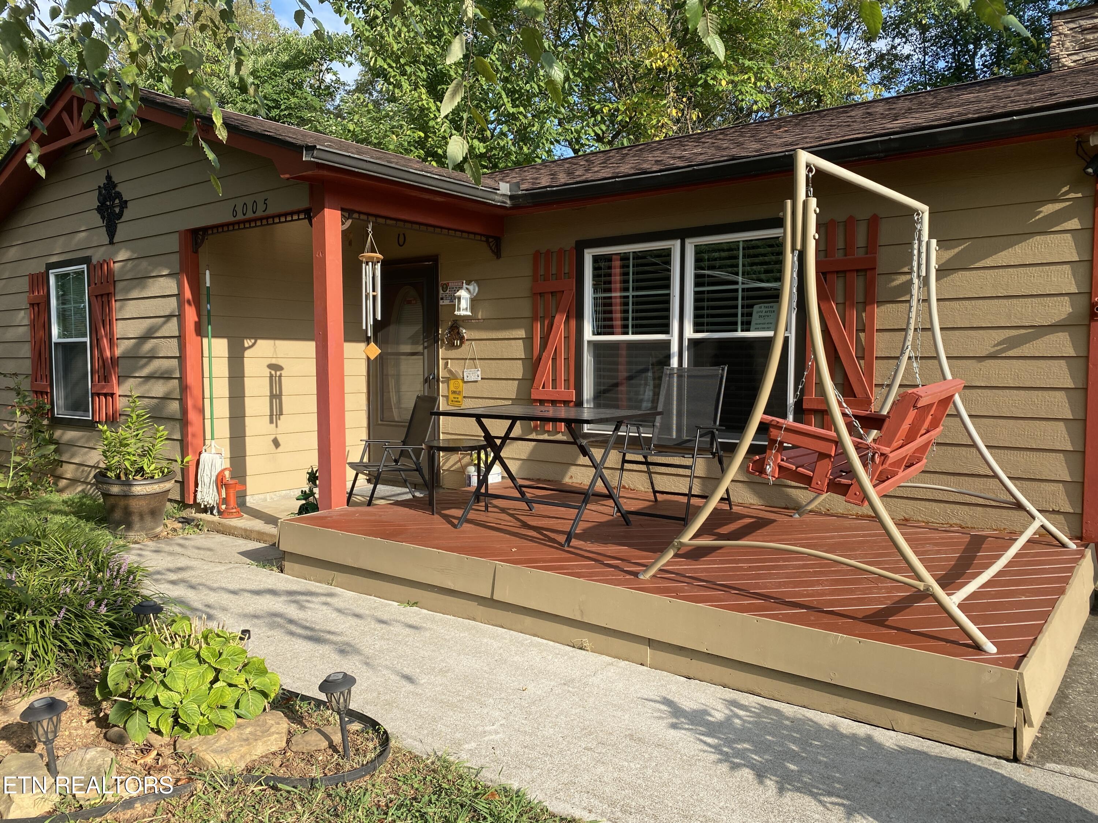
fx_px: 825
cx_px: 549
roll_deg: -0.9
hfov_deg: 67.3
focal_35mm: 26
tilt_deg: -5.8
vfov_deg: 53.1
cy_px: 412
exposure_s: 1/1063
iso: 32
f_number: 1.8
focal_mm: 4.25
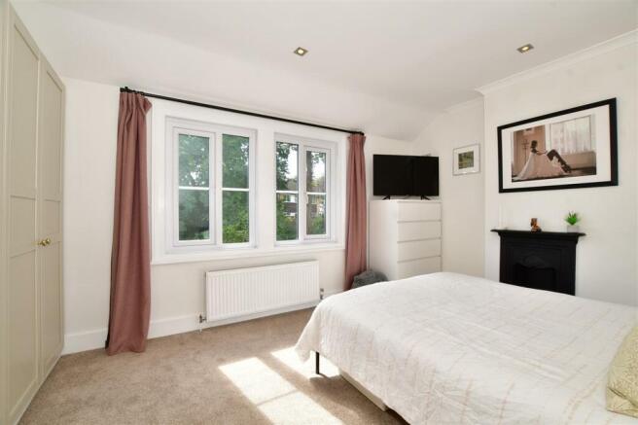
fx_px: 266
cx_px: 319
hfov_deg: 100.4
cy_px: 212
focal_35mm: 15
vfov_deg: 77.3
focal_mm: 10
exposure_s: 1/50
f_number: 8
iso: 200
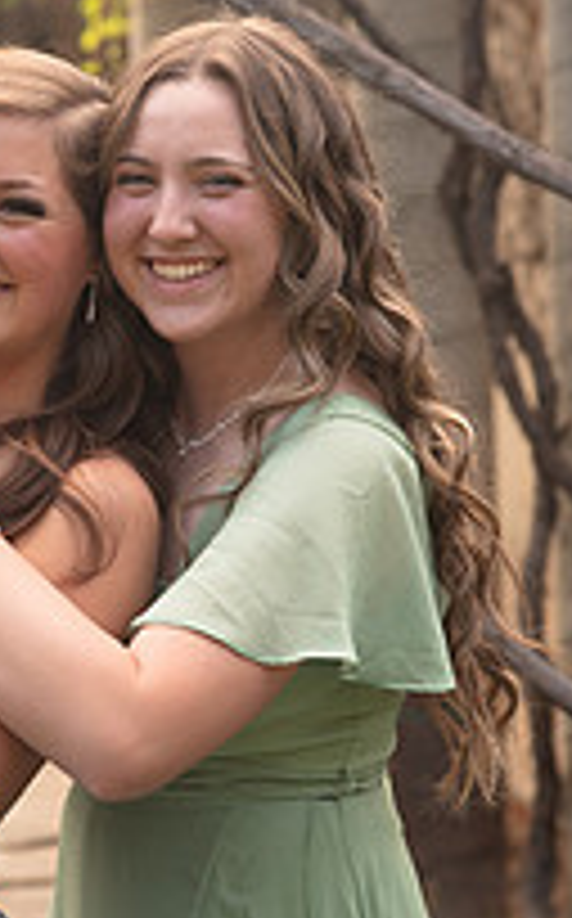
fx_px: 5178
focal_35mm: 207
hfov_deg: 6.3
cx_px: 72
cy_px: 274
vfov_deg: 10.1
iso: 400
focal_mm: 92
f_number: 5
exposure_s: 1/125
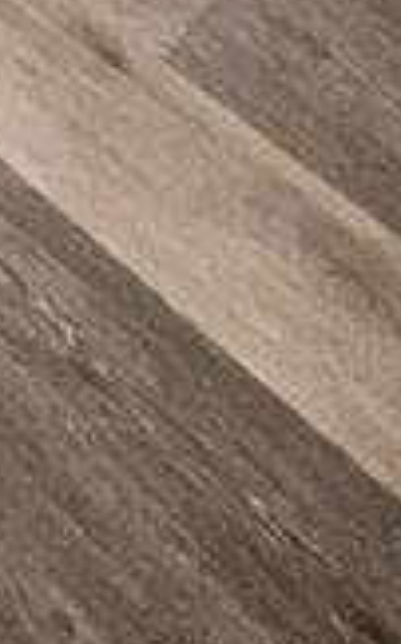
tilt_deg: -5.5
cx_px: -754
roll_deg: +2.9
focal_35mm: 102
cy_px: -1495
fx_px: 1787
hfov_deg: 10.0
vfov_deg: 10.2
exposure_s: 1/60
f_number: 1.8
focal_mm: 1.57
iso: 400
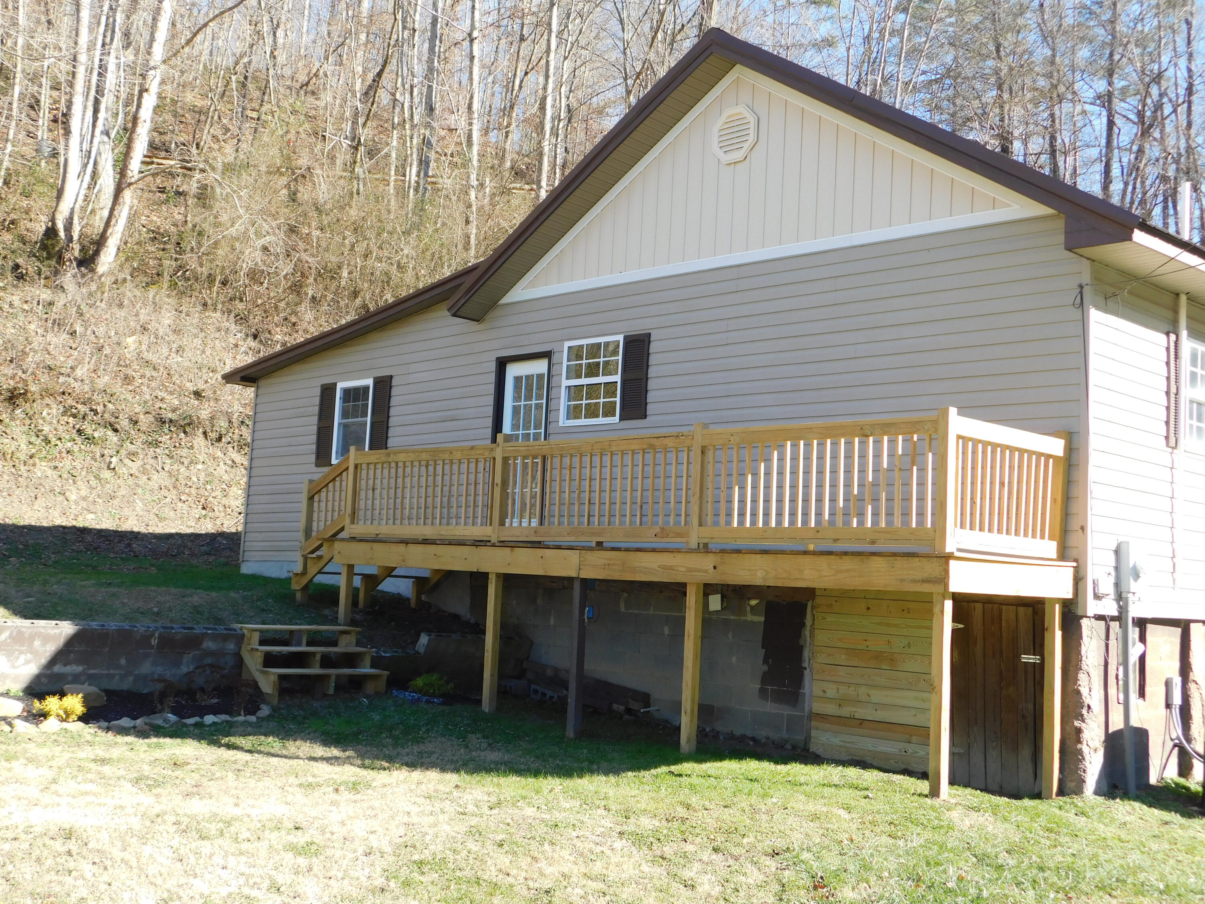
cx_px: 602
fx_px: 1392
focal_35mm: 40
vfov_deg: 36.0
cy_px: 452
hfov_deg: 46.8
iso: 125
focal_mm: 7.1
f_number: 3.6
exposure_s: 1/250
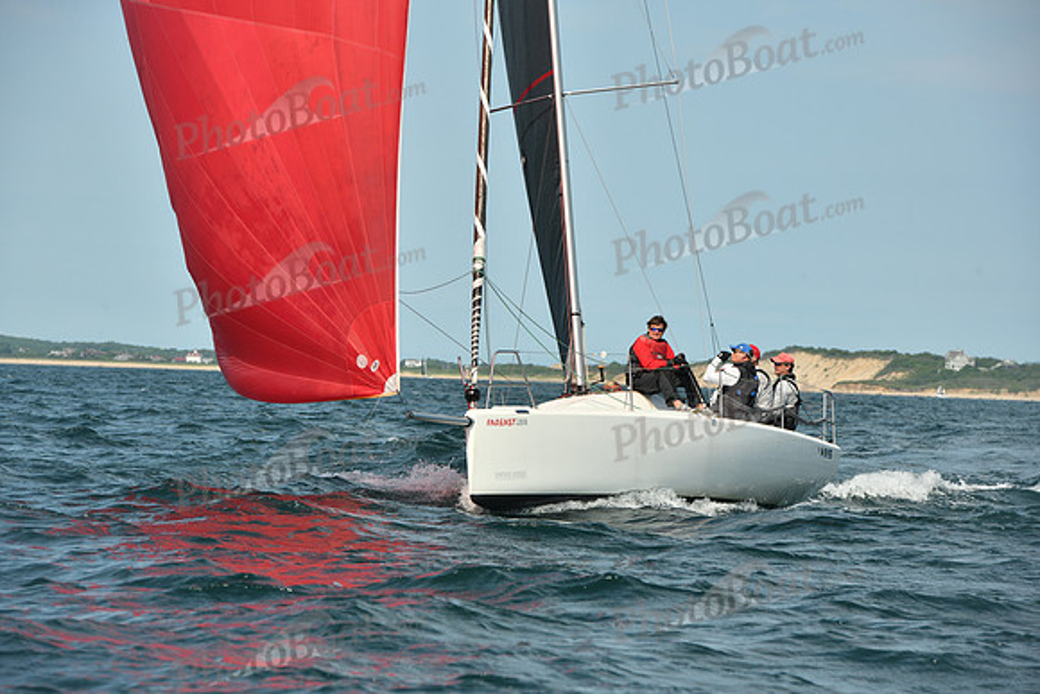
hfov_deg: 10.5
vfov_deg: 7.0
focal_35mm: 195
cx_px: 520
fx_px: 5634
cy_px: 347
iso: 320
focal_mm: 195
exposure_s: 1/1250
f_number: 10
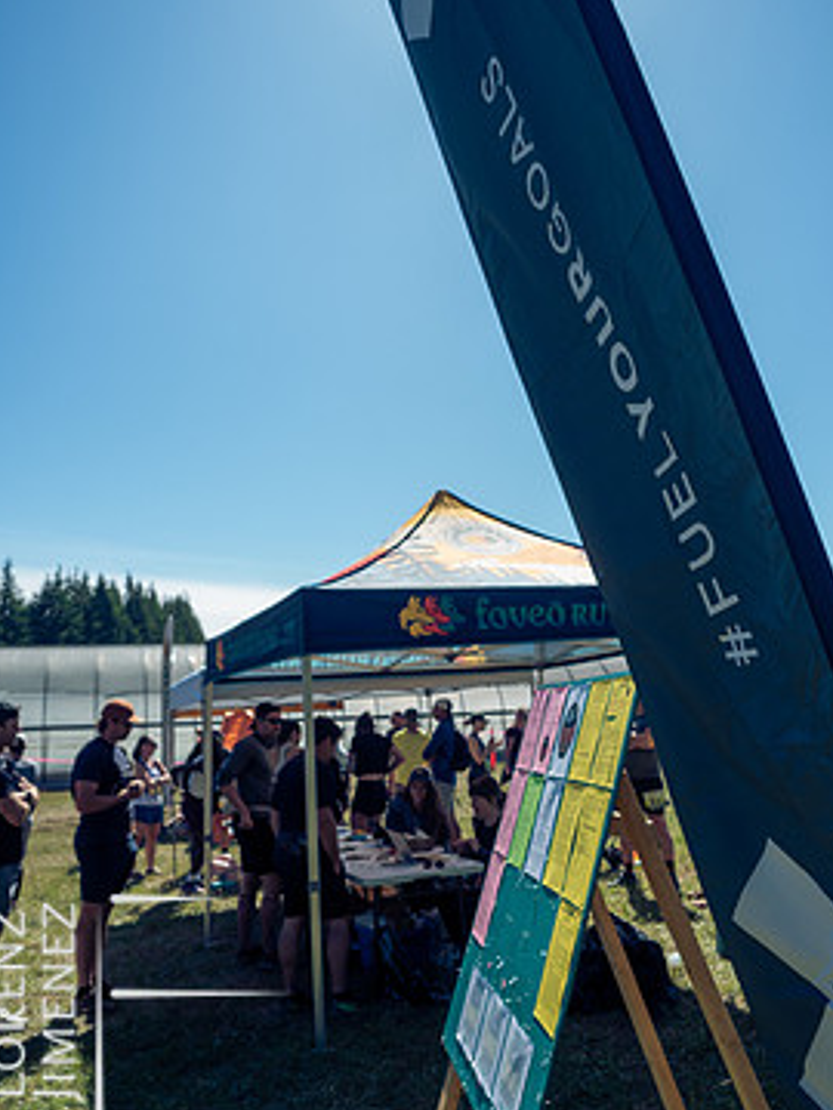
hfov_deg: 46.7
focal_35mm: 30
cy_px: 533
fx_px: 963
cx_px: 461
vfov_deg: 59.9
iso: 64
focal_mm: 12
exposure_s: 1/1000
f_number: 2.8
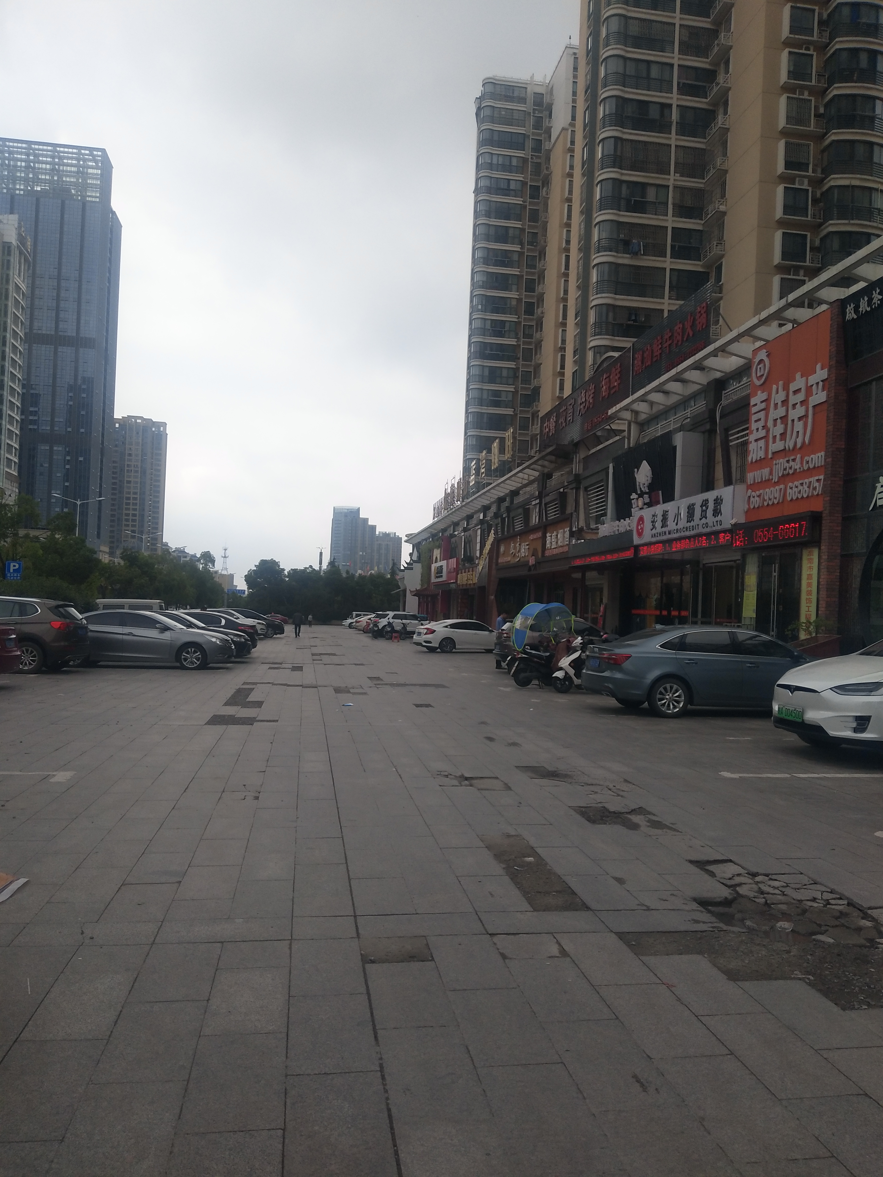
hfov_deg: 53.1
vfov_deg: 67.3
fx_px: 884
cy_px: 588
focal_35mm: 26
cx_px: 442
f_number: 2
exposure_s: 1/785
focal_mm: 3.88
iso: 50
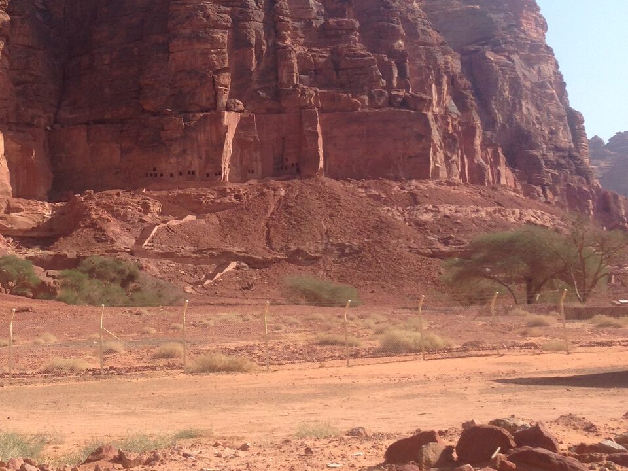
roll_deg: +1.0
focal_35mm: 66
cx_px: 158
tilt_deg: +14.8
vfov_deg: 21.9
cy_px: 89
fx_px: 1197
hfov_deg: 28.9
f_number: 2.4
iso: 50
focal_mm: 4.12
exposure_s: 1/1323
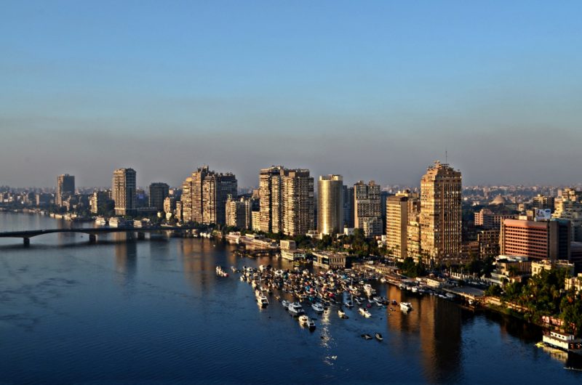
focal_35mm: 45
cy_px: 192
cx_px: 291
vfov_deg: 29.7
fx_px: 726
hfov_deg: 43.7
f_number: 10
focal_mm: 30
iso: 360
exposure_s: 1/250
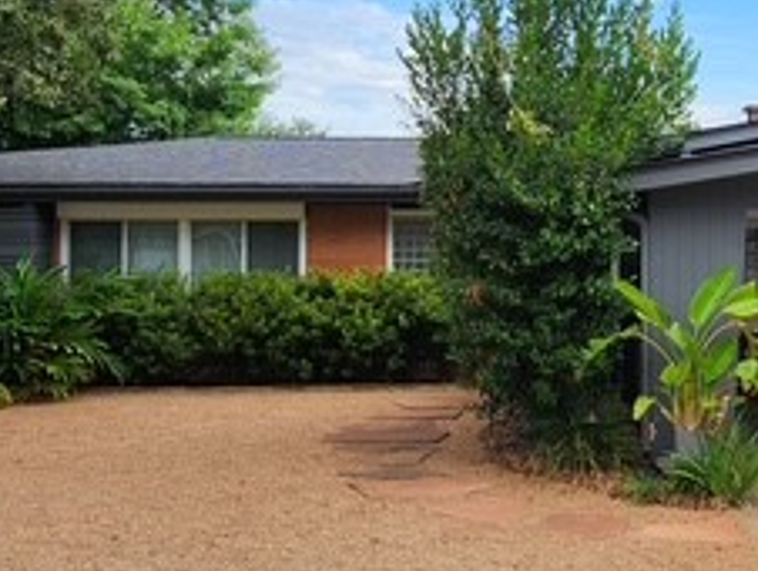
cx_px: 604
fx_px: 1425
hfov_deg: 29.1
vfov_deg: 22.5
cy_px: 158
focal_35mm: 65
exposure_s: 1/655
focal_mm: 5.4
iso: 20
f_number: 1.8
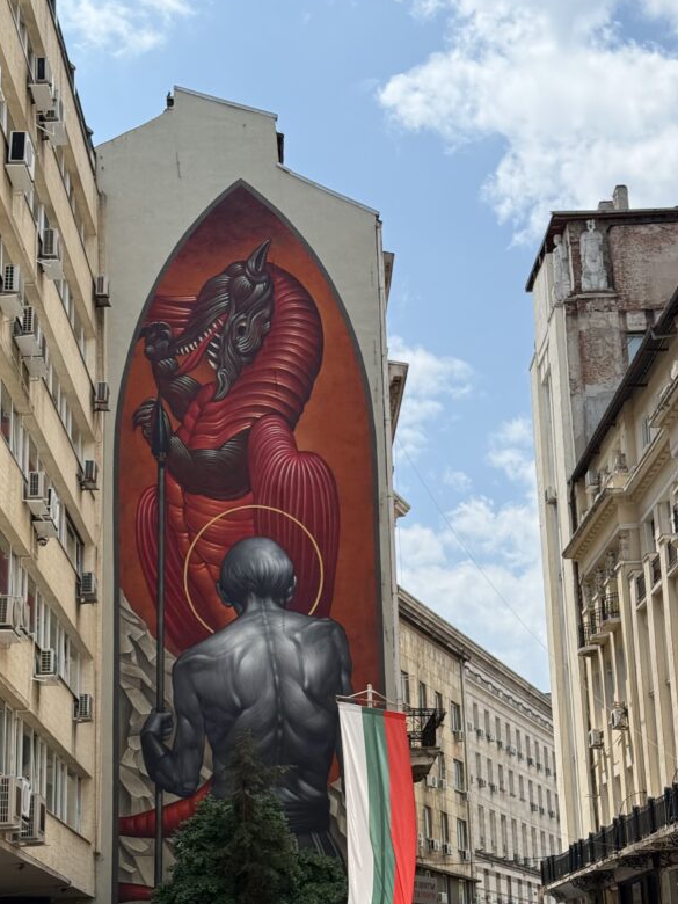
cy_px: 578
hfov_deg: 23.2
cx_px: 271
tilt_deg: +15.1
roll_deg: +1.1
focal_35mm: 63
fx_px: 1645
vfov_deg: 30.6
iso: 80
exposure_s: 1/5587
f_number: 1.78
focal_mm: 6.76
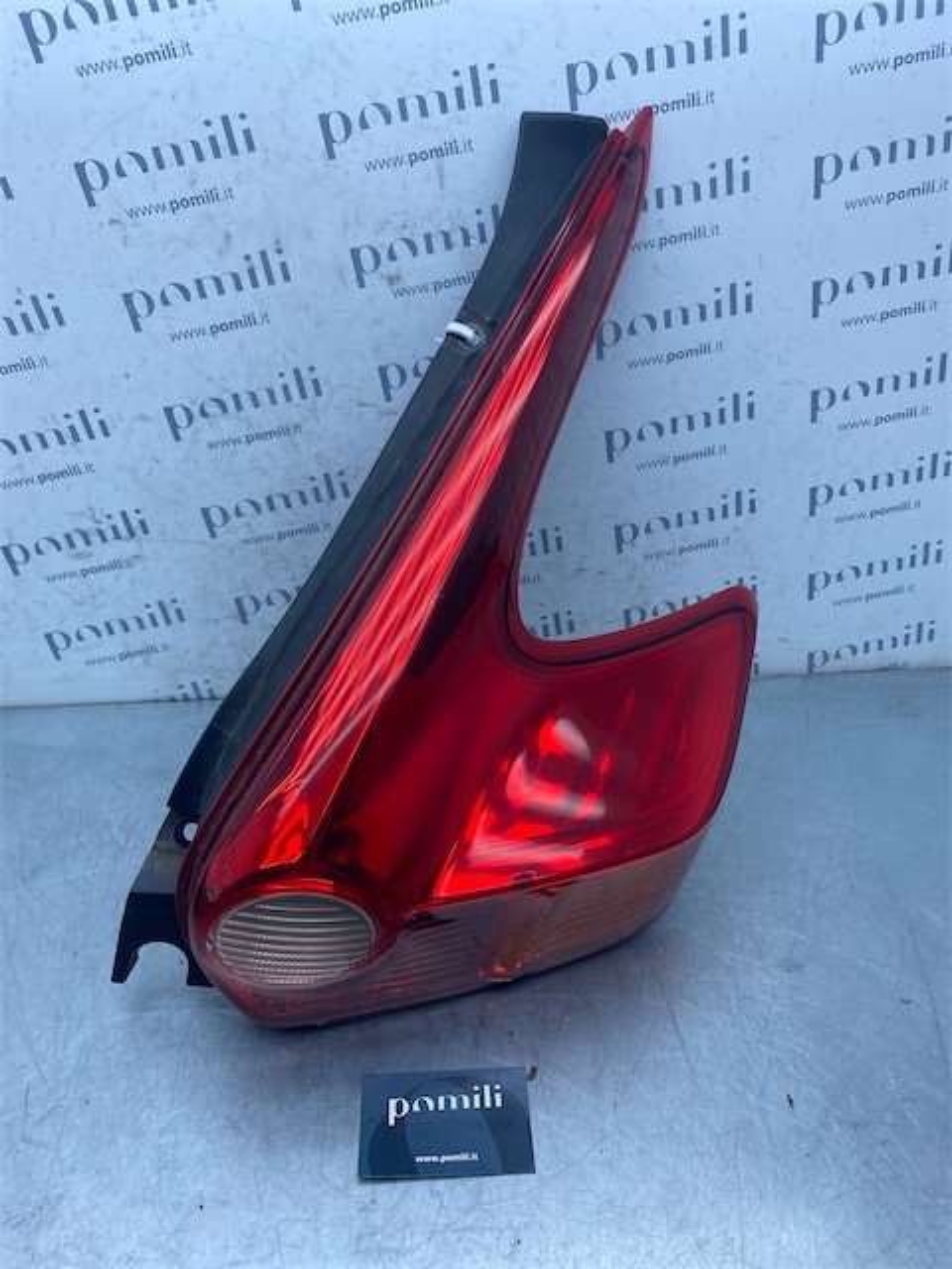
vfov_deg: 67.3
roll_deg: -1.0
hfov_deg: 53.1
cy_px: 634
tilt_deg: -32.8
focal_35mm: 26
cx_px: 476
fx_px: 953
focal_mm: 4.25
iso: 32
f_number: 1.8
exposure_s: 1/858
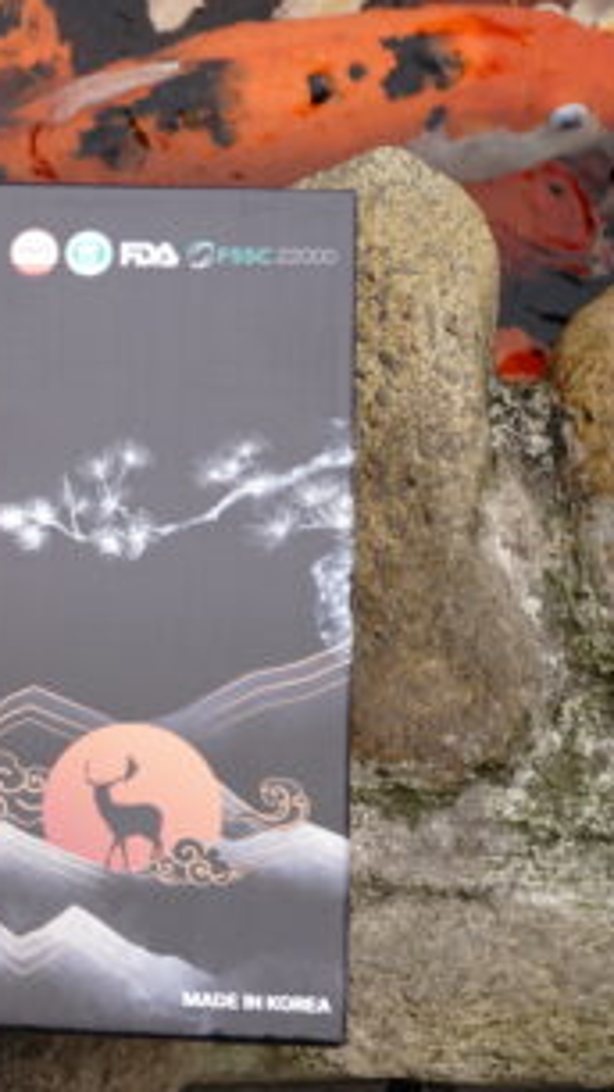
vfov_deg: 28.6
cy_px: 589
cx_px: -407
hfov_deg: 14.7
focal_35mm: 74
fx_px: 2143
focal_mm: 24
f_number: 4
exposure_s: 1/200
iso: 100
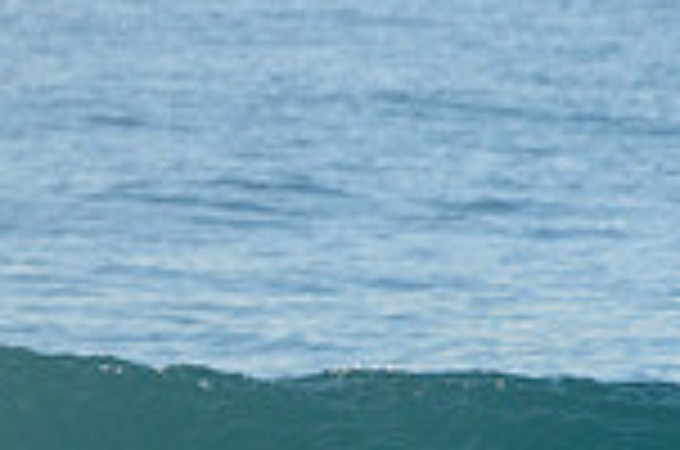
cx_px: -549
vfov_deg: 0.7
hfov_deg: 1.1
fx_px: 36322
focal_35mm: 1927
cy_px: 421
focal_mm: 500
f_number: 5.6
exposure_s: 1/2000
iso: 320
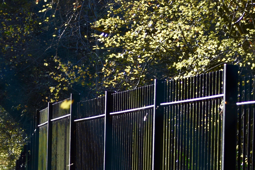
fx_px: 2019
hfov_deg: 7.2
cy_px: 217
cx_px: 25
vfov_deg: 4.8
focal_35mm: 285
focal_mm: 70
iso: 100
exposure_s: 1/200
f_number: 4.5
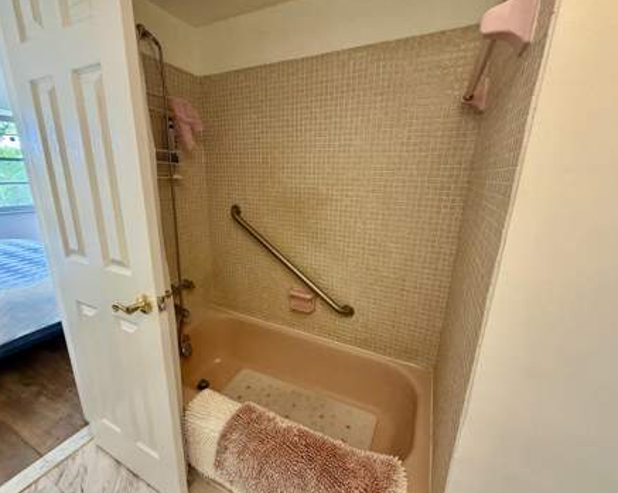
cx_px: 304
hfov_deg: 96.8
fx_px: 274
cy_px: 248
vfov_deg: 84.0
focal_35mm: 15
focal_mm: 2.22
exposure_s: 1/60
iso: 200
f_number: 2.2
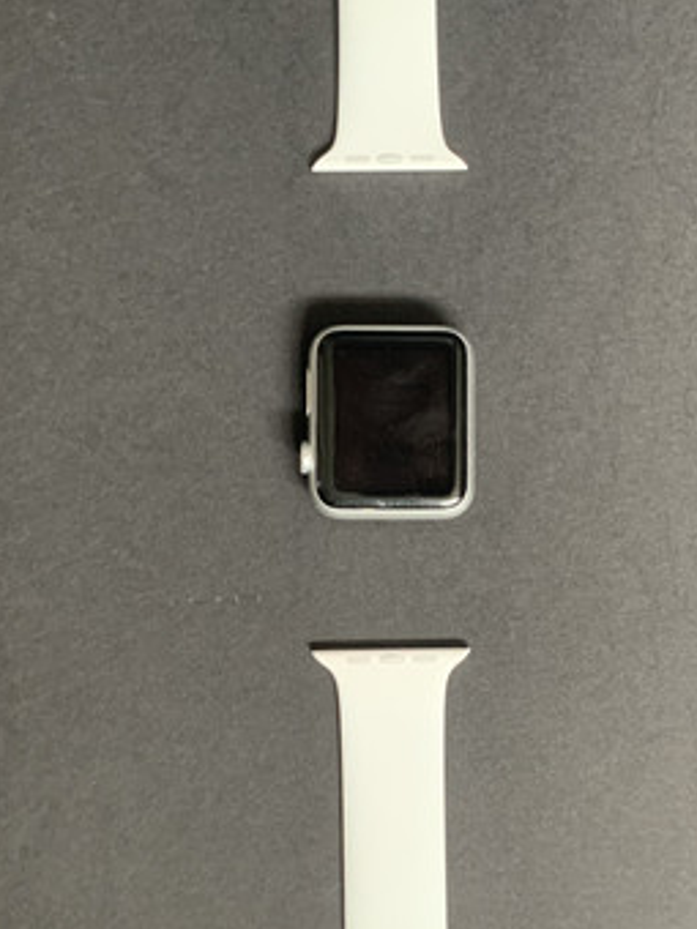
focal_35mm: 49
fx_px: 1315
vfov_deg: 38.8
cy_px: 522
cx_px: 402
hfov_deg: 29.6
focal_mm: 4.25
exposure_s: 1/40
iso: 400
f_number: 1.8
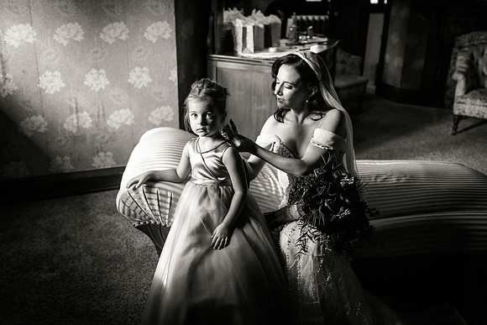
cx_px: 244
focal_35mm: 35
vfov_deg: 37.9
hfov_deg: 54.4
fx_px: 474
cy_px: 162
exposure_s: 1/1000
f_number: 2.8
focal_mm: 35
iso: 1250
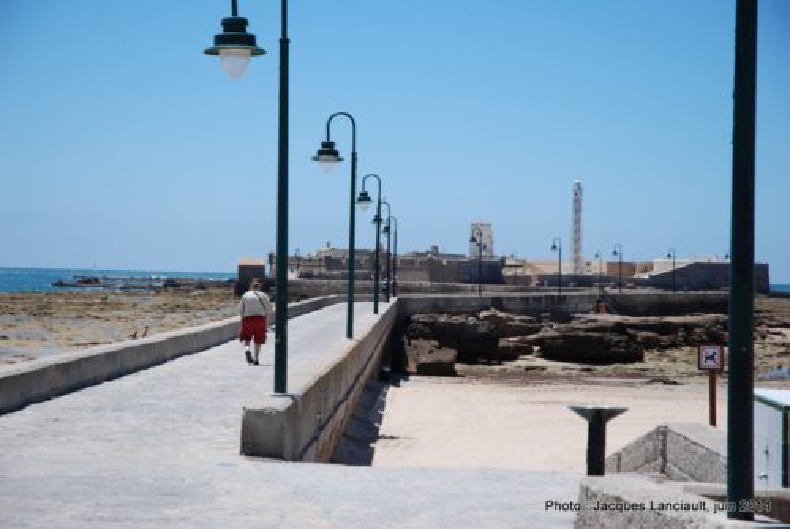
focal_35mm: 105
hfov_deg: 19.4
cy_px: 264
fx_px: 2308
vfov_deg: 13.1
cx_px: 395
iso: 100
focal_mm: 70
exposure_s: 1/500
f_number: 5.6
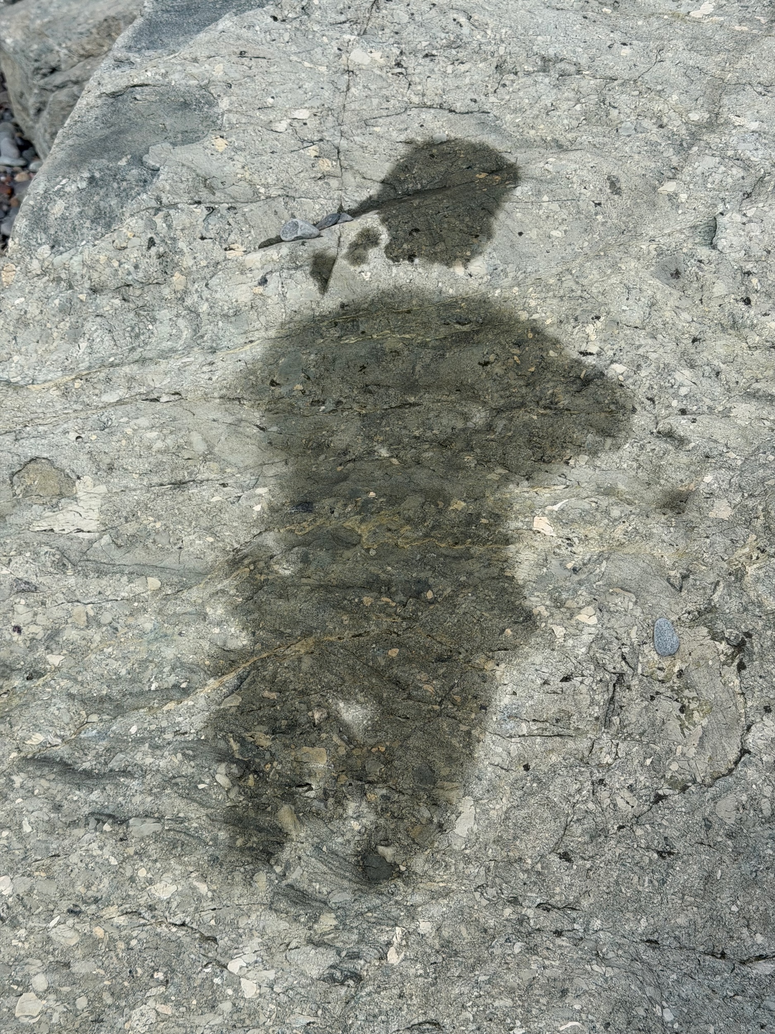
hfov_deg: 30.3
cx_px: 388
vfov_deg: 39.7
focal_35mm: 48
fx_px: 1433
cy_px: 517
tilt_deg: -46.0
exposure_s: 1/7143
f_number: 1.78
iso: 64
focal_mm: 6.76
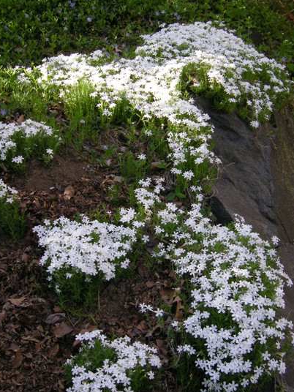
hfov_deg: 33.6
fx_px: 487
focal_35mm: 43
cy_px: 197
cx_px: 165
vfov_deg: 43.9
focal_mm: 7.5
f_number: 3
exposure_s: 1/92
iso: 64
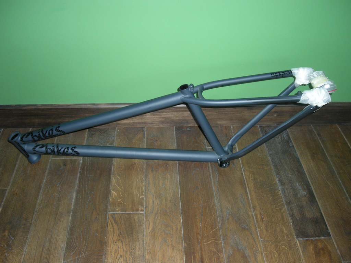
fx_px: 375
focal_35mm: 37
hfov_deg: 50.1
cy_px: 132
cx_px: 176
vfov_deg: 38.7
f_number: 2.8
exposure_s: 1/60
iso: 223
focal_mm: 7.9
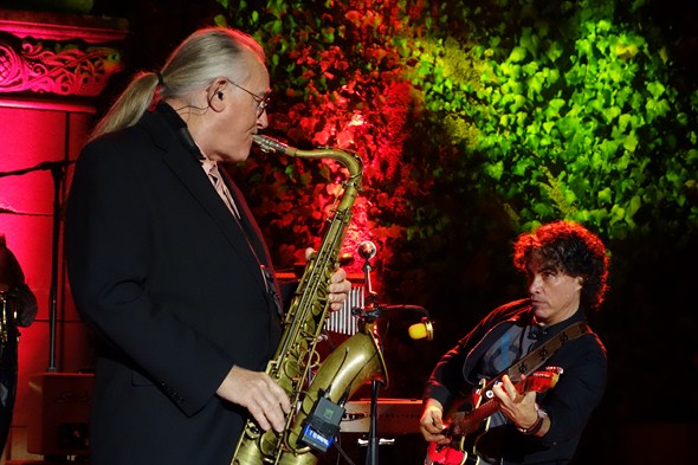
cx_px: 349
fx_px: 1938
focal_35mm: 100
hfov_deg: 20.4
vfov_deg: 13.7
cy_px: 232
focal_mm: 37.1
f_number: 4.9
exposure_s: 1/100
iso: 2500
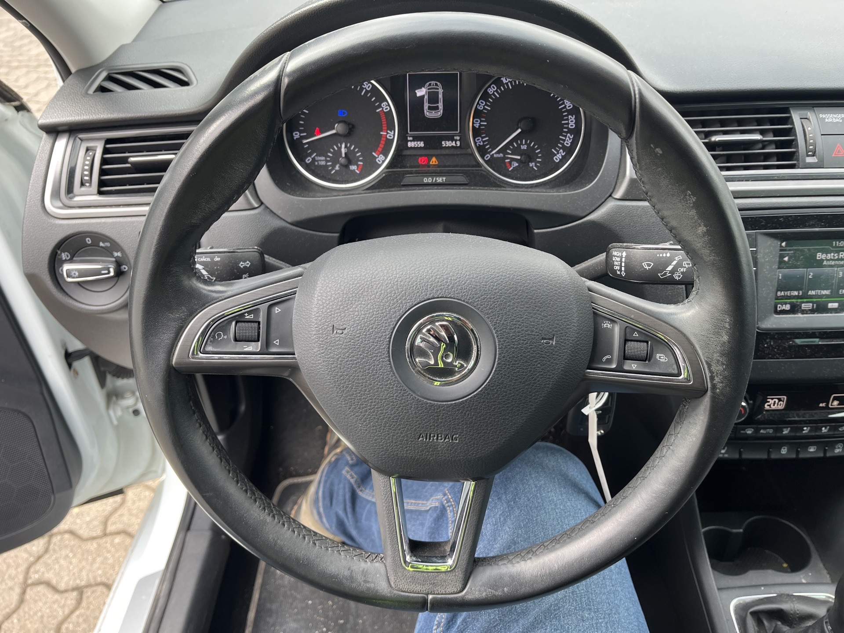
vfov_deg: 53.1
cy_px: 316
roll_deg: +1.2
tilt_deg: -40.3
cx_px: 422
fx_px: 634
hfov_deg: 67.3
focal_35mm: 26
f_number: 1.6
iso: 32
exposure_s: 1/122
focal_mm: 5.1
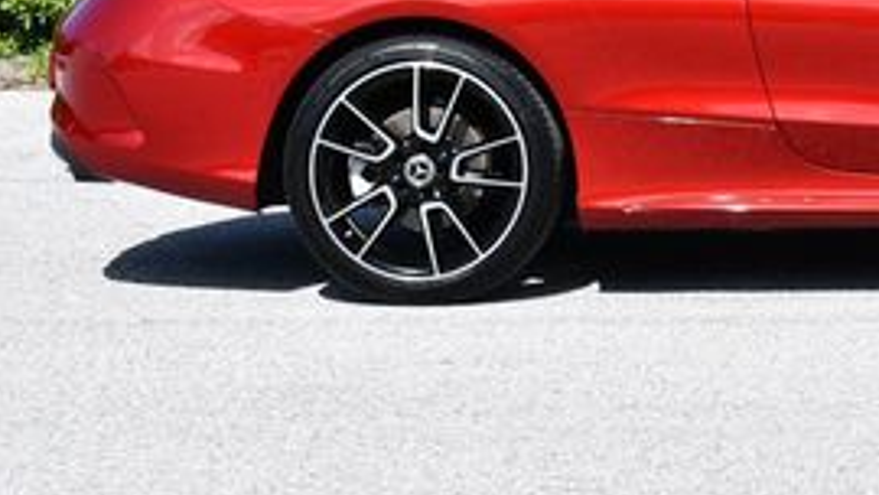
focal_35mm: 159
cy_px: -189
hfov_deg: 13.3
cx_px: 960
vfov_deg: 7.5
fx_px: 3707
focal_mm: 32
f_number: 8
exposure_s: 1/250
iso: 100
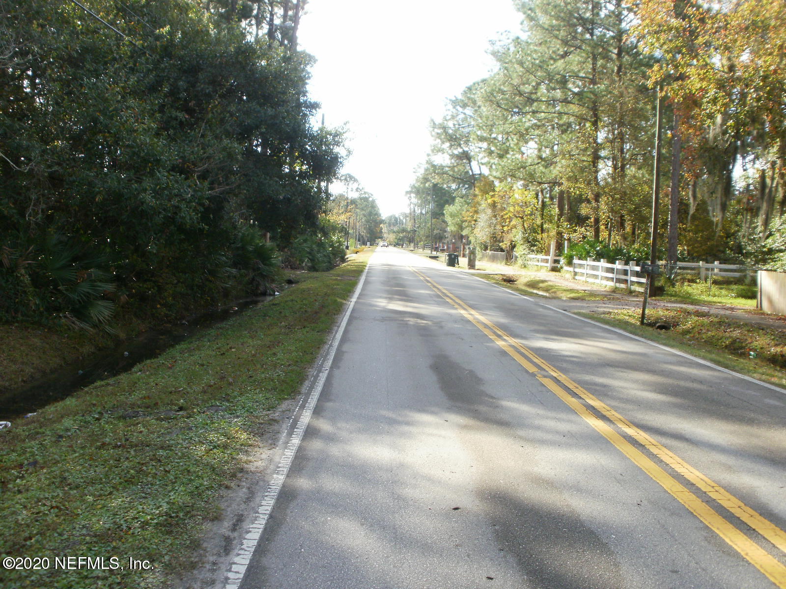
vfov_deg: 39.7
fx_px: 817
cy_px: 294
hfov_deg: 51.4
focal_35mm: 36
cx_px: 393
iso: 100
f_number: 5.6
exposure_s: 1/100
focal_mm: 6.3
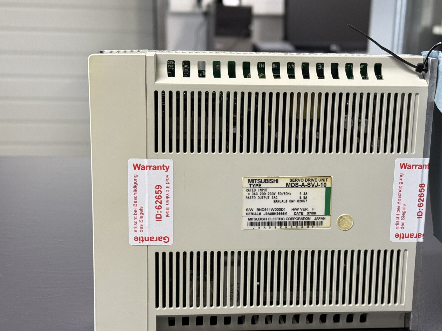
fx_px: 741
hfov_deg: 33.2
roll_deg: -1.5
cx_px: 248
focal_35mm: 58
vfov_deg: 25.2
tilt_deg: -14.2
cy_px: 194
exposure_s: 1/50
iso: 200
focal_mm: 6.76
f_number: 1.78
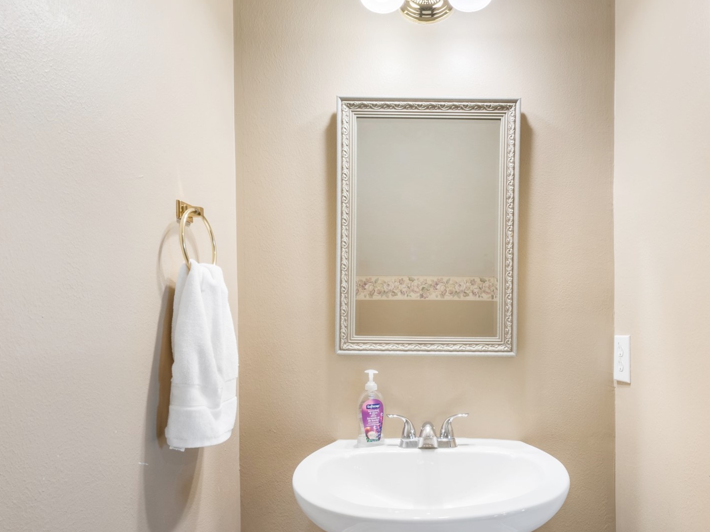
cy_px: 325
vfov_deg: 60.5
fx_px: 451
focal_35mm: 22
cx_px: 425
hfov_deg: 75.6
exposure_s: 4
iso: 250
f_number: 9
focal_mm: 15
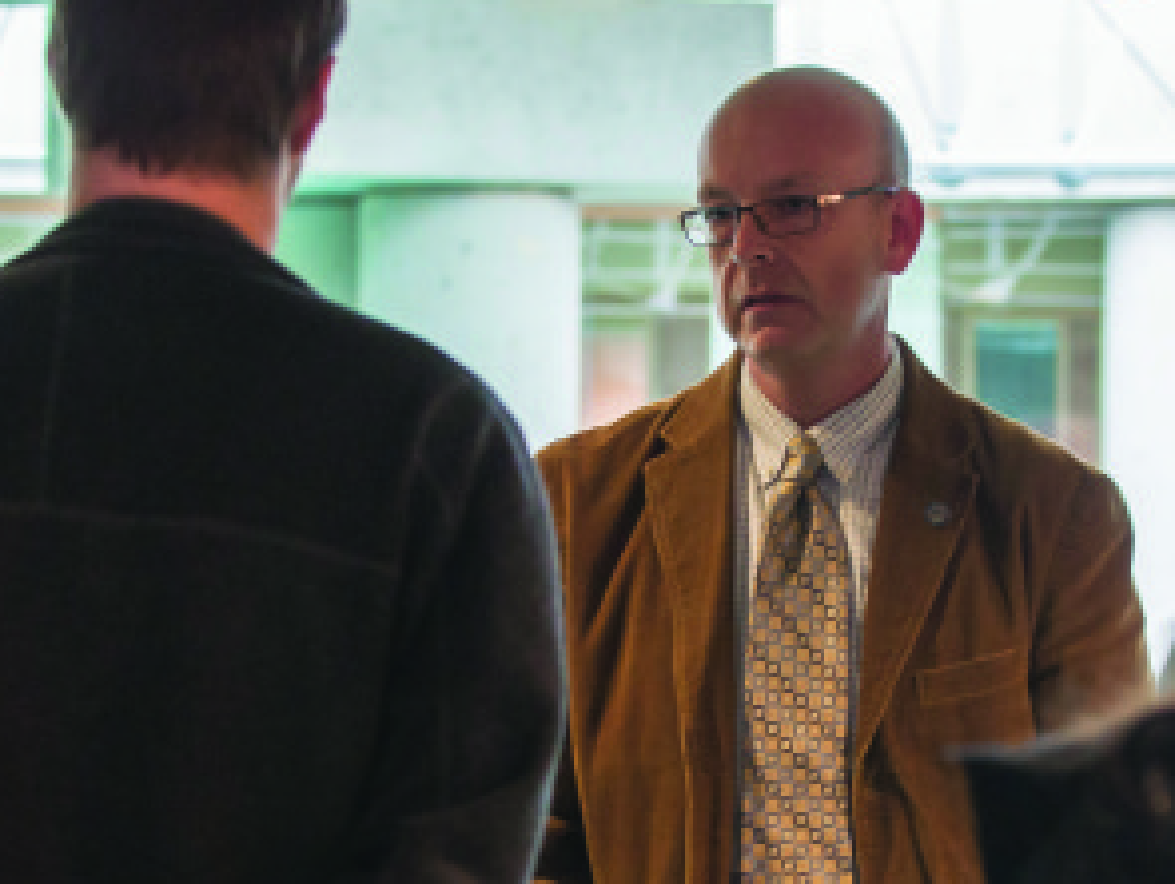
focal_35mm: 205
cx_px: 725
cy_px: 585
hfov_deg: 9.6
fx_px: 6967
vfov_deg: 7.3
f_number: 4.5
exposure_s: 1/20
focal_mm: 70
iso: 800
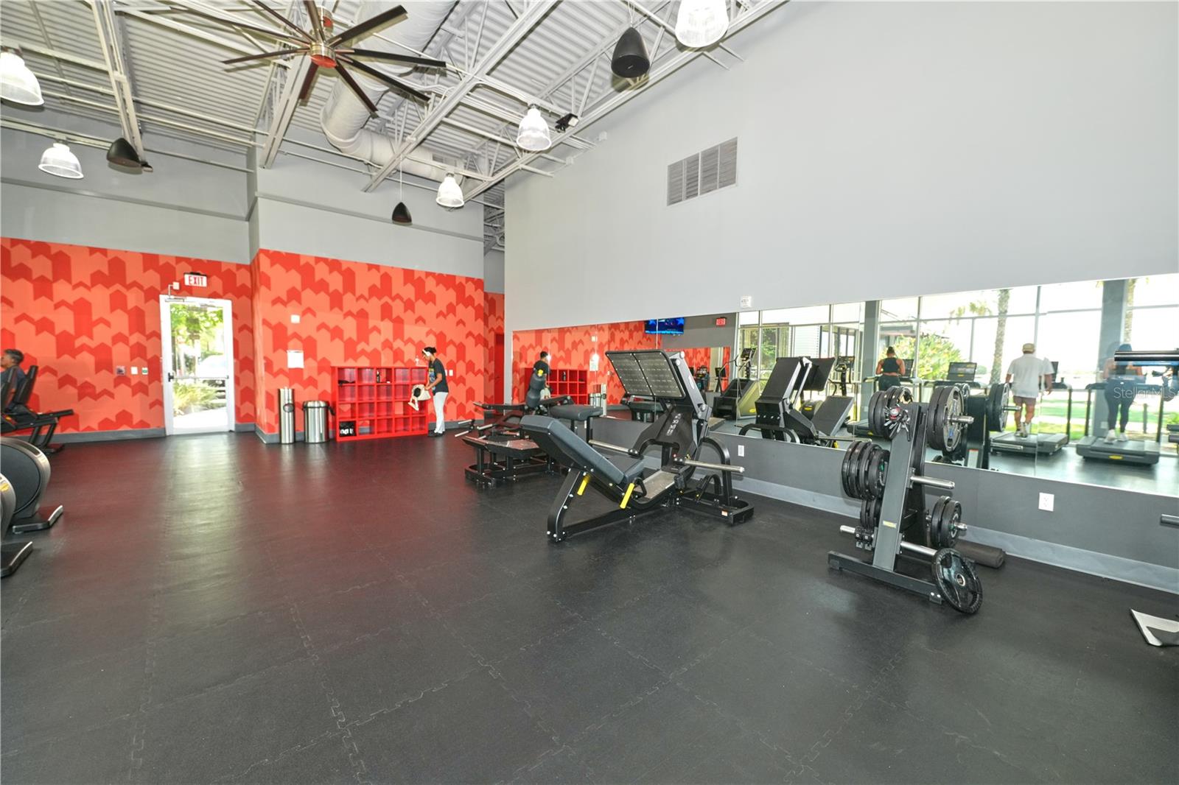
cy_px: 392
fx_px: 458
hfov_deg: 104.3
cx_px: 590
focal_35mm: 14
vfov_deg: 81.2
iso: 640
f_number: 4
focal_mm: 14
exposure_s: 1/200
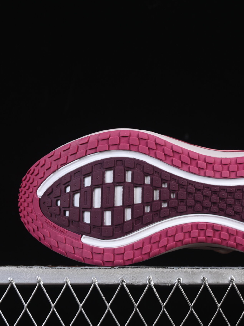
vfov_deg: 18.0
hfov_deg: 13.5
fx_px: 1025
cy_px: 164
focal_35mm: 109
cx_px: 191
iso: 160
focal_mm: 50
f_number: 8
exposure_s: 1/80
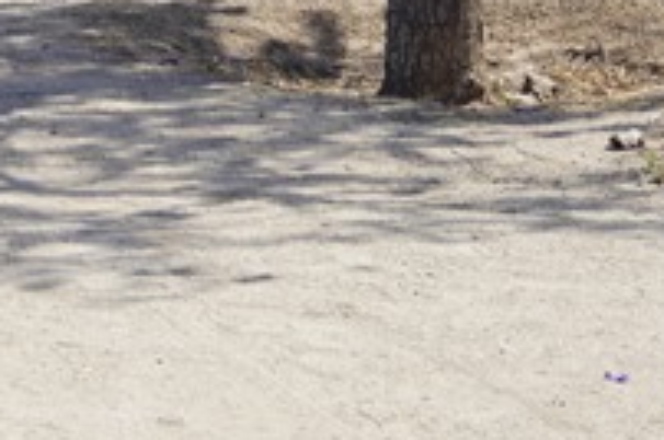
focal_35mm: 381
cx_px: -605
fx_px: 7016
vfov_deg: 3.5
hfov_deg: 5.3
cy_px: -626
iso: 100
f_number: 10
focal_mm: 50
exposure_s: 1/125
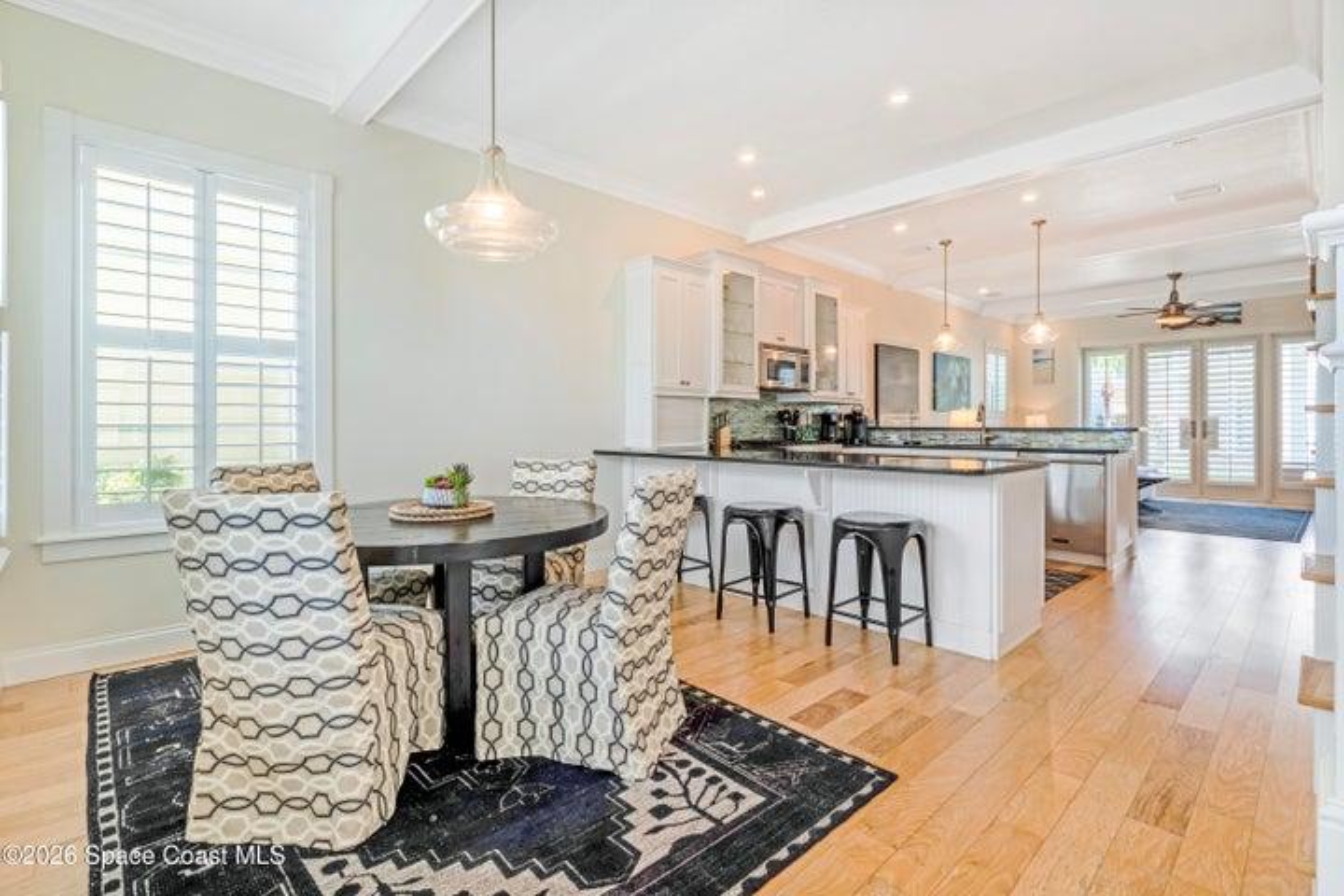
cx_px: 672
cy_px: 448
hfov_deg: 95.0
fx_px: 616
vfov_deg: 72.1
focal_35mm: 16
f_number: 9
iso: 250
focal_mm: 11
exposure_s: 1/320
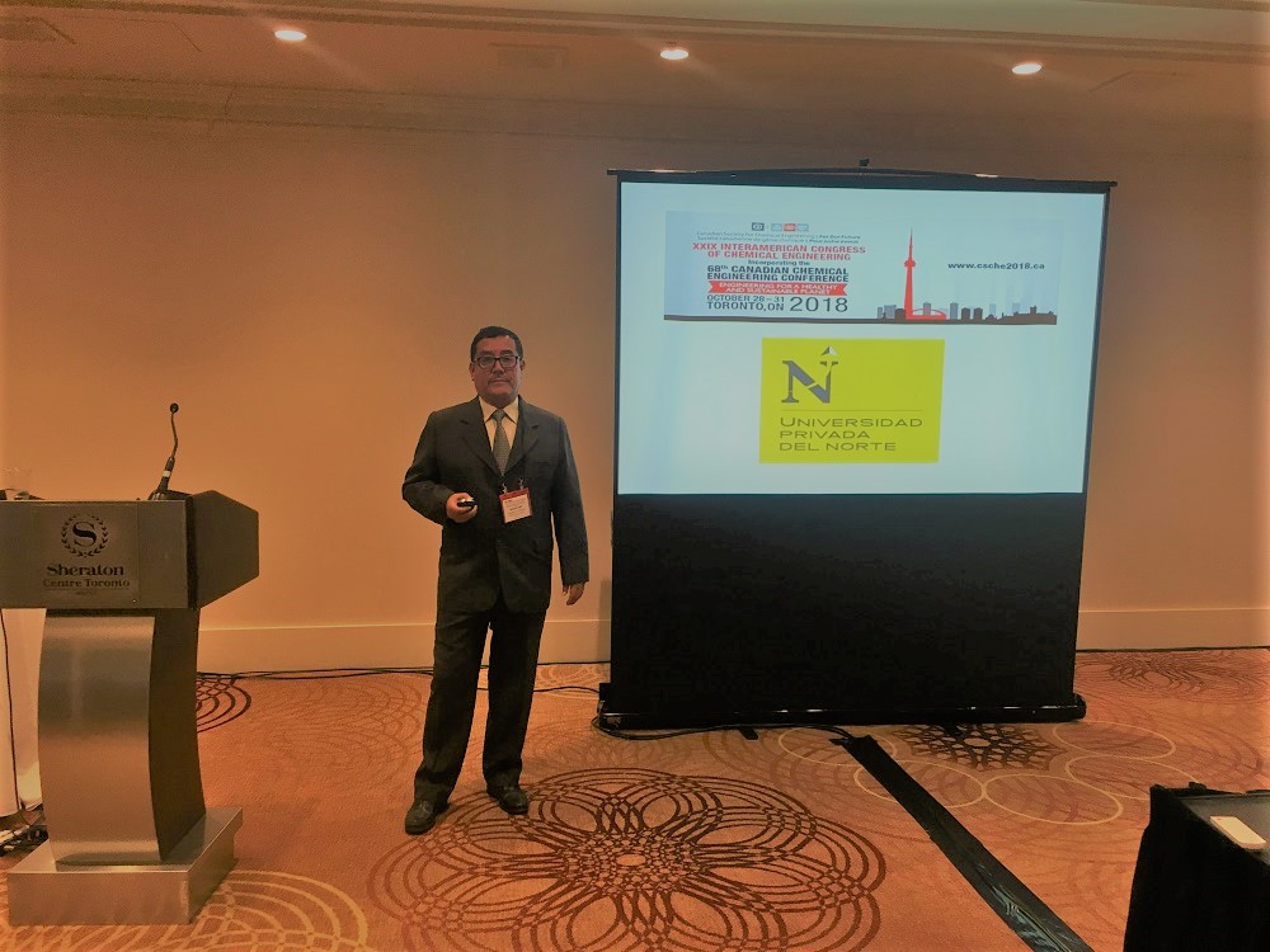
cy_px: 476
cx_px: 635
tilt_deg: -6.4
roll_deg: -1.0
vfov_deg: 48.2
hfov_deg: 61.7
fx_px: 1064
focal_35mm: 29
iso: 32
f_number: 2.2
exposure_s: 1/30
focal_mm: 4.15
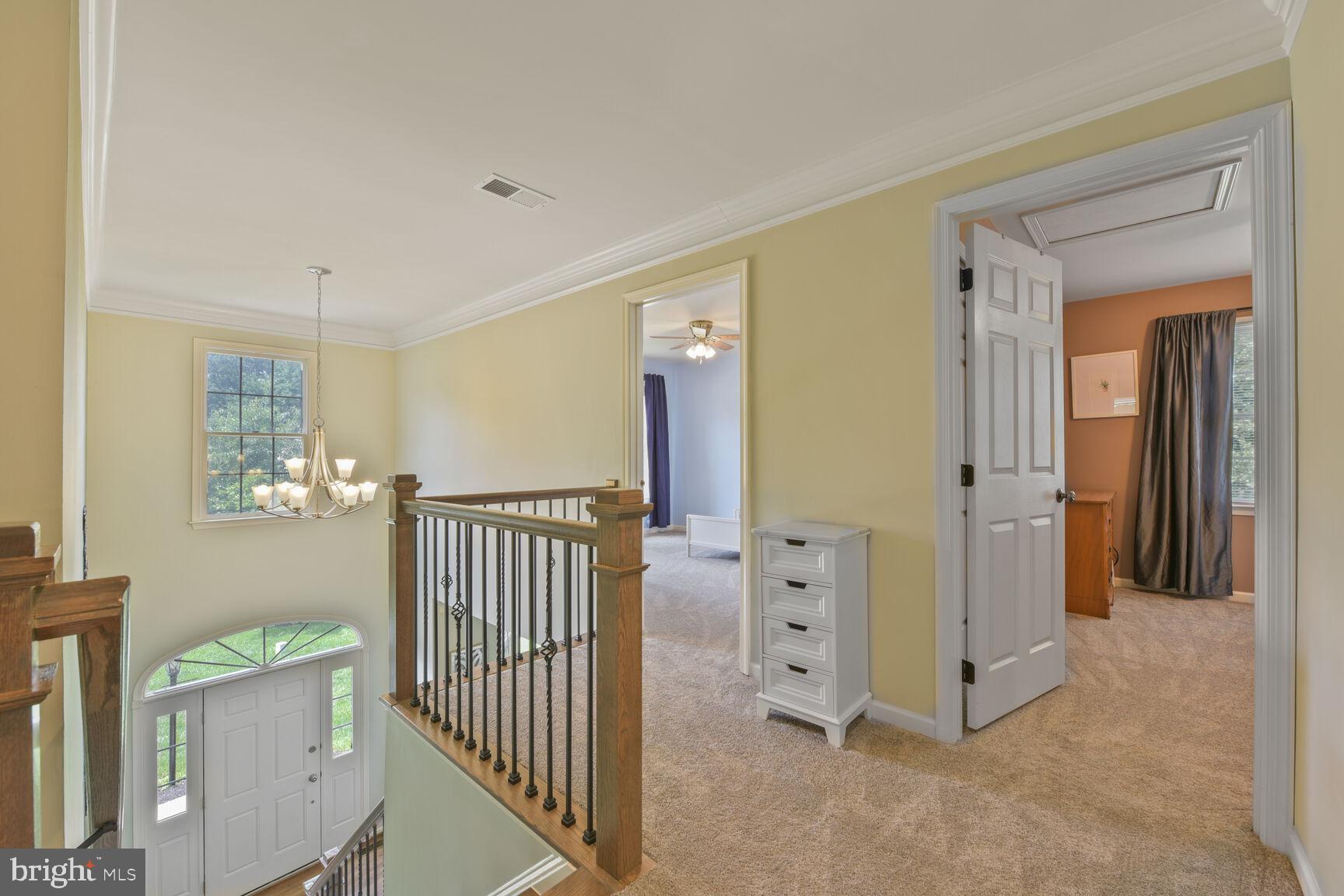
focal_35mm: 14
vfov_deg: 81.2
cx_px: 672
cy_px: 448
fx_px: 523
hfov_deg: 104.3
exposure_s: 1/1.3
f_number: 8
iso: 200
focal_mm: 14
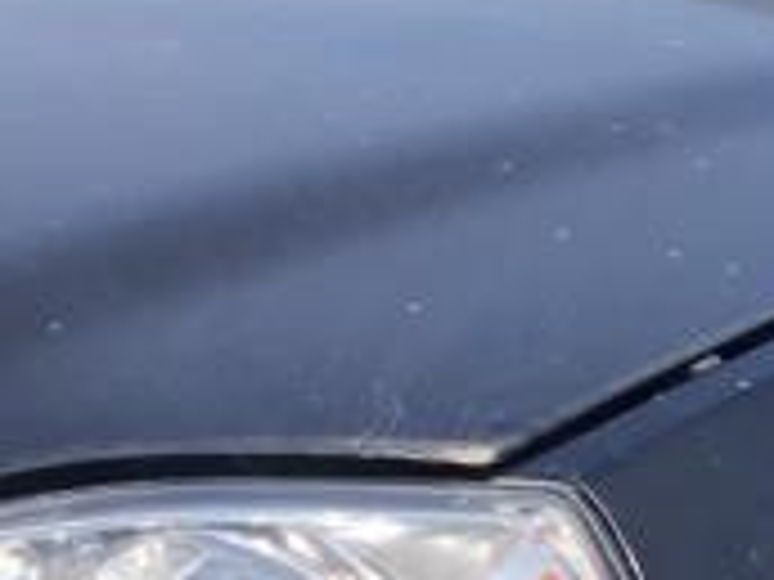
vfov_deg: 11.3
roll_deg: -1.3
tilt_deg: -16.3
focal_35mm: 130
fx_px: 2907
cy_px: 526
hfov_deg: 13.8
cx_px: 1332
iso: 20
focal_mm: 3.99
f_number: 1.8
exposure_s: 1/727
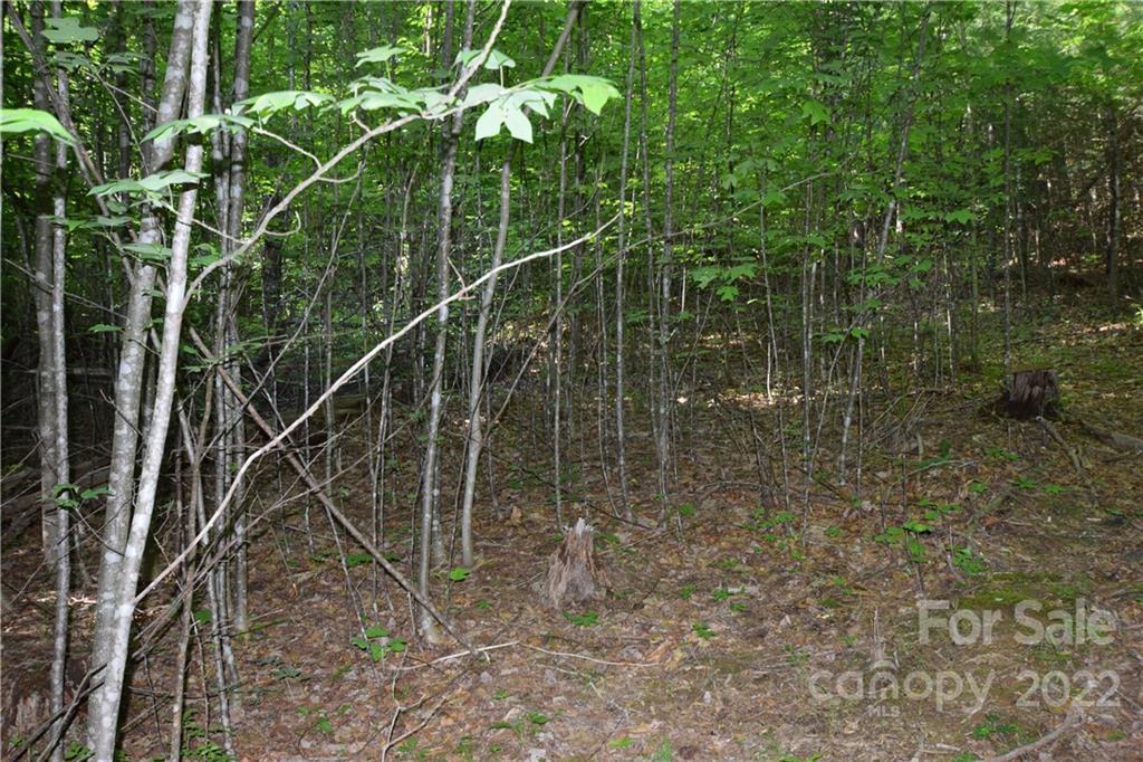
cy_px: 381
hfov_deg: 53.1
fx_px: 1143
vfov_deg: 36.8
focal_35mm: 36
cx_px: 572
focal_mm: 24
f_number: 5.6
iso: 640
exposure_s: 1/125
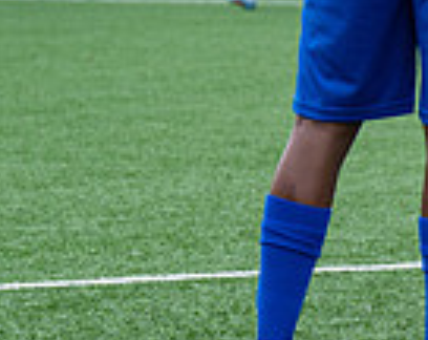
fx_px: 4787
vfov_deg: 4.1
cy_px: -54
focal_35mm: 379
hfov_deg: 5.0
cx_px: 955
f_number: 5
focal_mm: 81
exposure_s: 1/250
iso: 250
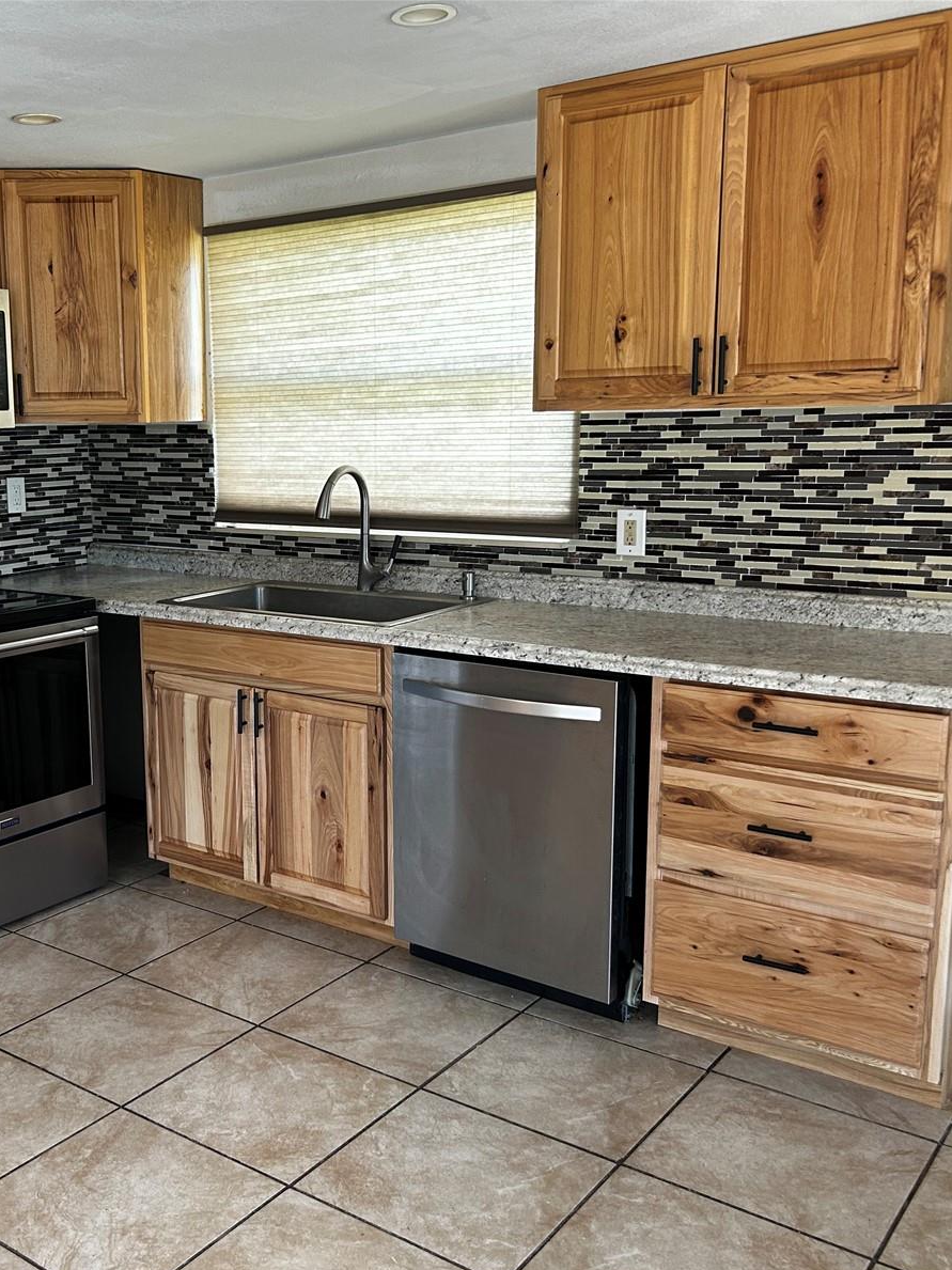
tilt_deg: -10.6
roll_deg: +1.6
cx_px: 236
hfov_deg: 39.6
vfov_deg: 52.6
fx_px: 1284
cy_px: 640
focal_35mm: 35
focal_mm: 5.7
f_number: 1.5
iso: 125
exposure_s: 1/120
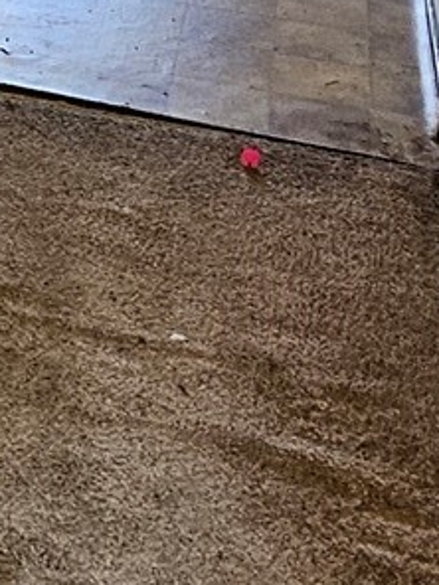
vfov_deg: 19.1
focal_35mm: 90
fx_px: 1522
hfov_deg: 14.1
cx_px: -405
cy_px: -294
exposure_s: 1/60
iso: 250
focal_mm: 1.74
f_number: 2.2
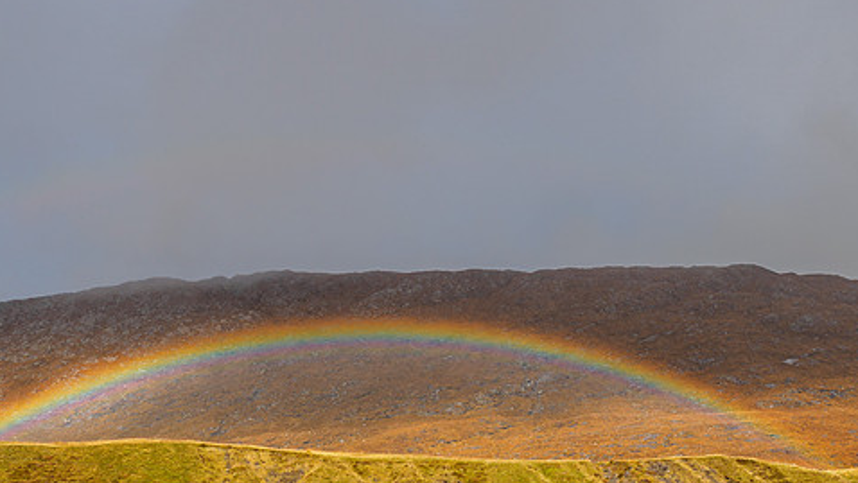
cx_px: 446
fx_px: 865
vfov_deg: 29.6
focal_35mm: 38
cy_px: 457
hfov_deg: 52.8
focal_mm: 12
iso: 200
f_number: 7.1
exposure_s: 1/200
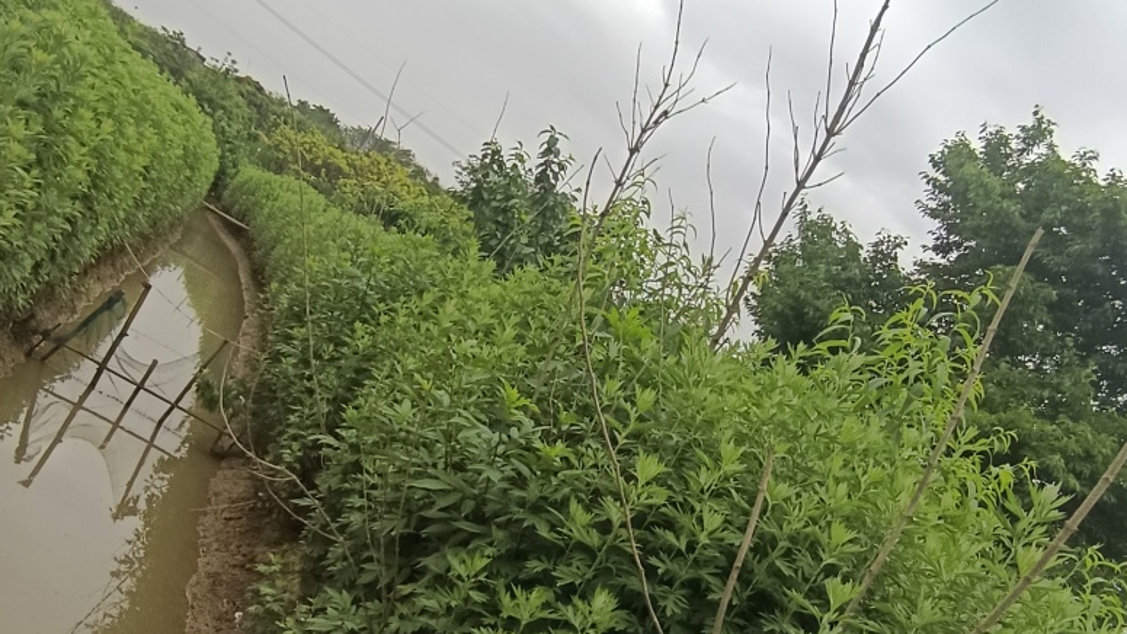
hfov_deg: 59.5
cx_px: 550
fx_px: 986
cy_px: 420
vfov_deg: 35.3
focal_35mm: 33
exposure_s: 1/225
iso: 100
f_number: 2.2
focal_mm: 1.66
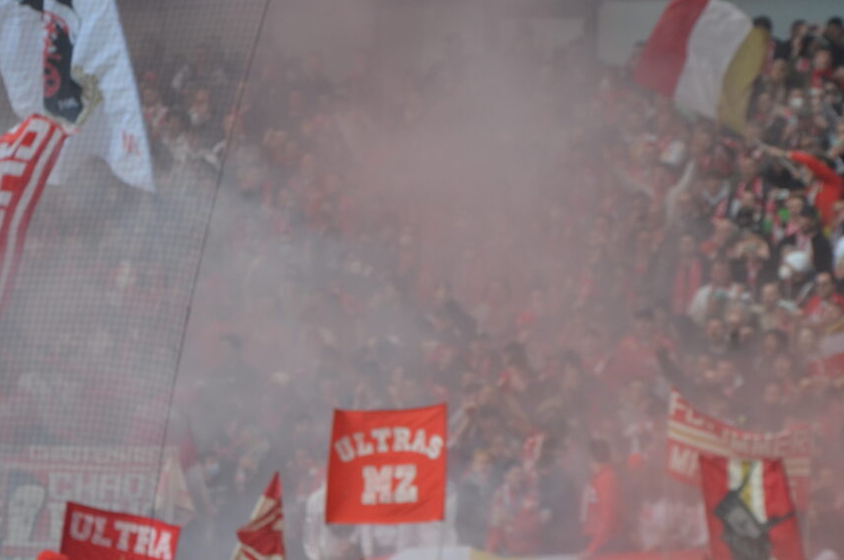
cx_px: 411
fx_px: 4960
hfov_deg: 9.7
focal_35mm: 212
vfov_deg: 6.4
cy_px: 469
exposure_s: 1/500
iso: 400
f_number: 5.3
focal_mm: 75
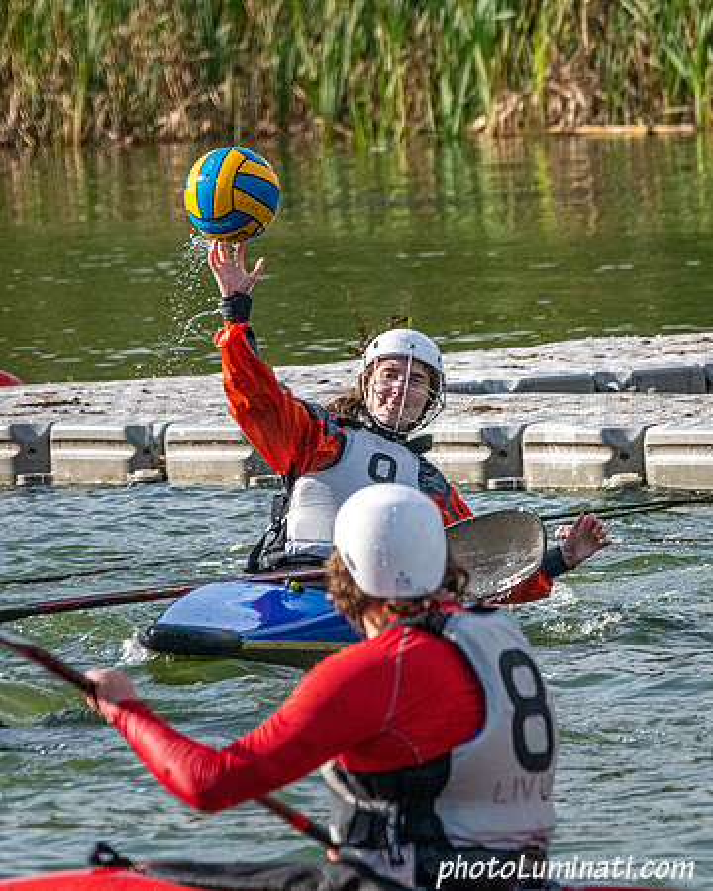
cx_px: 388
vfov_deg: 3.1
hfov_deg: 2.5
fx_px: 16404
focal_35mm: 622
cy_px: 344
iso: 2500
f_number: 11
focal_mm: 360
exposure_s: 1/3200
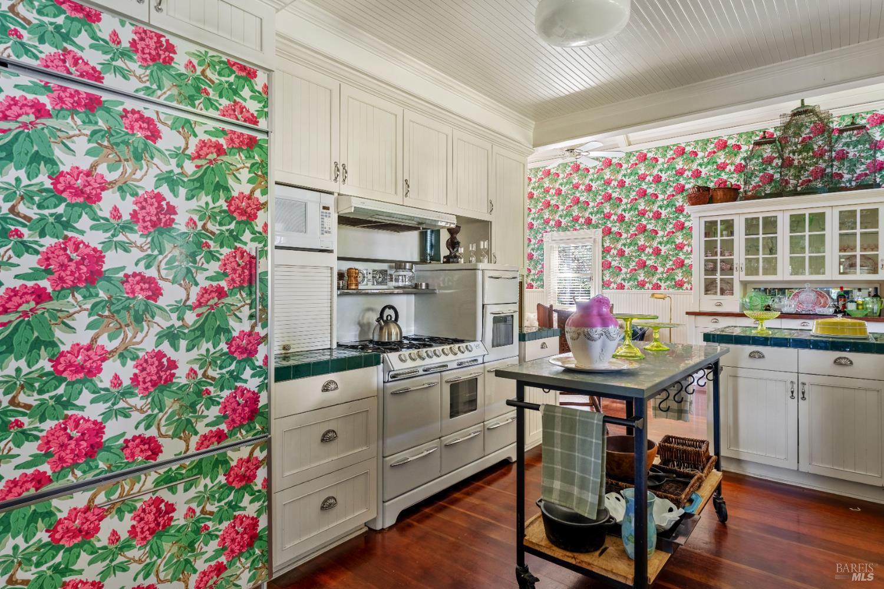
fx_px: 476
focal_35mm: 19
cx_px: 442
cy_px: 294
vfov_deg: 63.4
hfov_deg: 85.7
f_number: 7.1
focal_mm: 19.4
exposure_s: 1/40
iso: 400
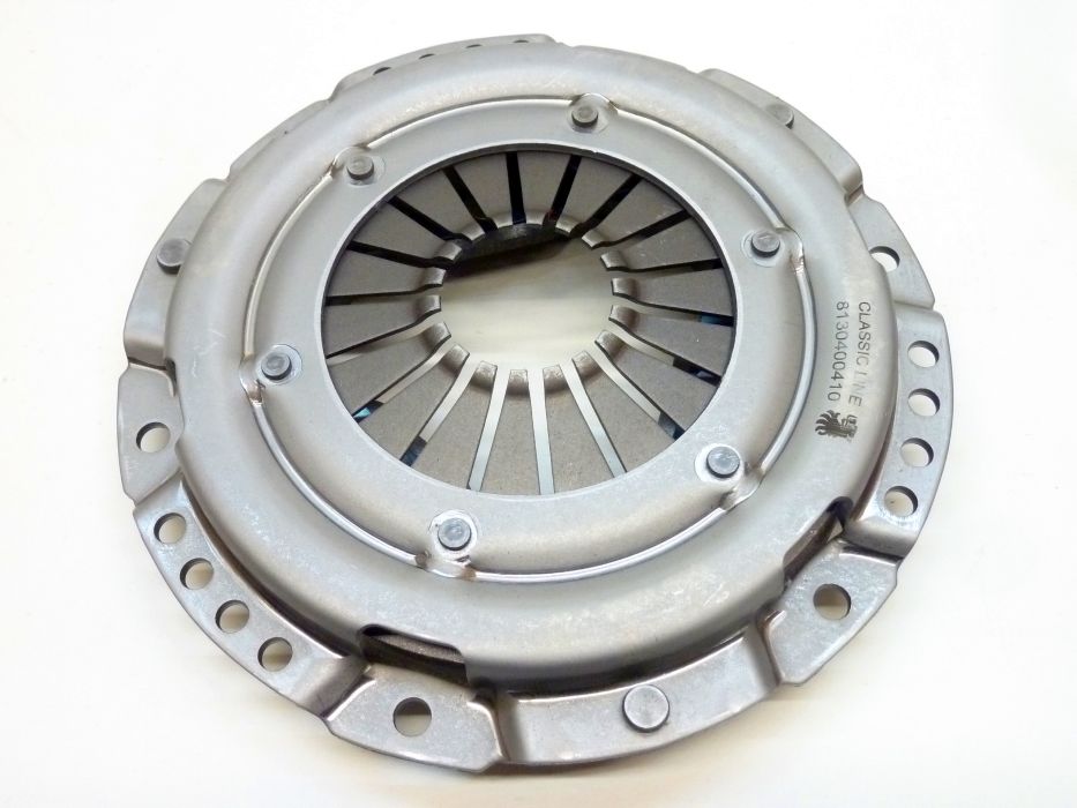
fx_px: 1089
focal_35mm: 35
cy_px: 404
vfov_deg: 40.7
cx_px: 538
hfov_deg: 52.6
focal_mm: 5.7
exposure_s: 1/20
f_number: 3.5
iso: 400
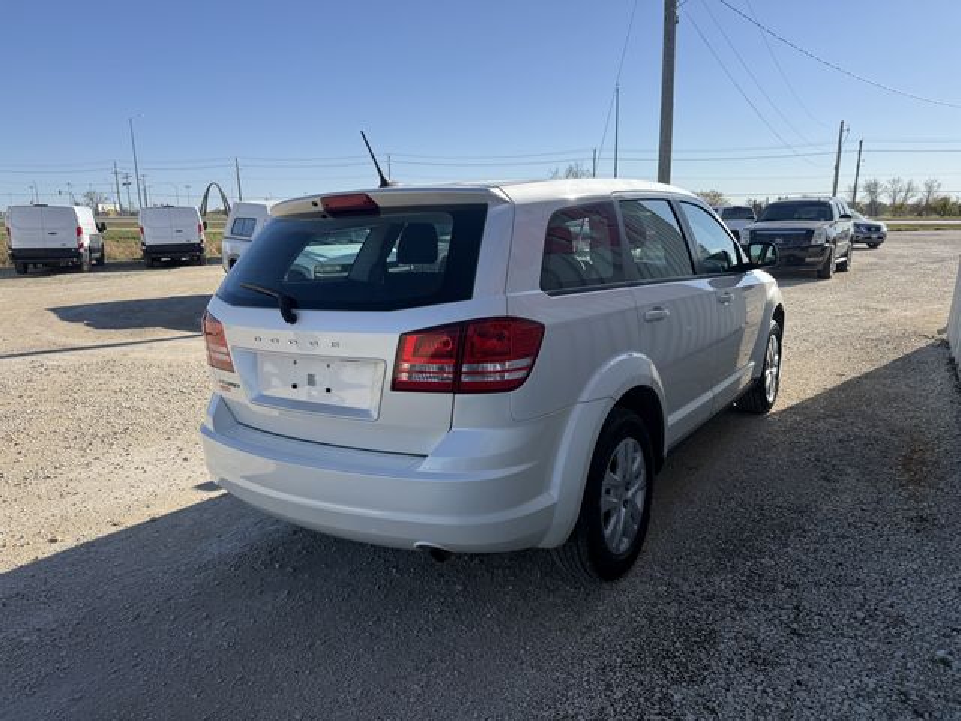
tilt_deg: -11.3
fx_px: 666
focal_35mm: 24
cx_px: 480
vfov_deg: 56.8
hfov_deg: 71.6
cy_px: 360
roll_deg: +0.1
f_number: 1.78
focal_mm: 6.76
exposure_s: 1/4673
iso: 80
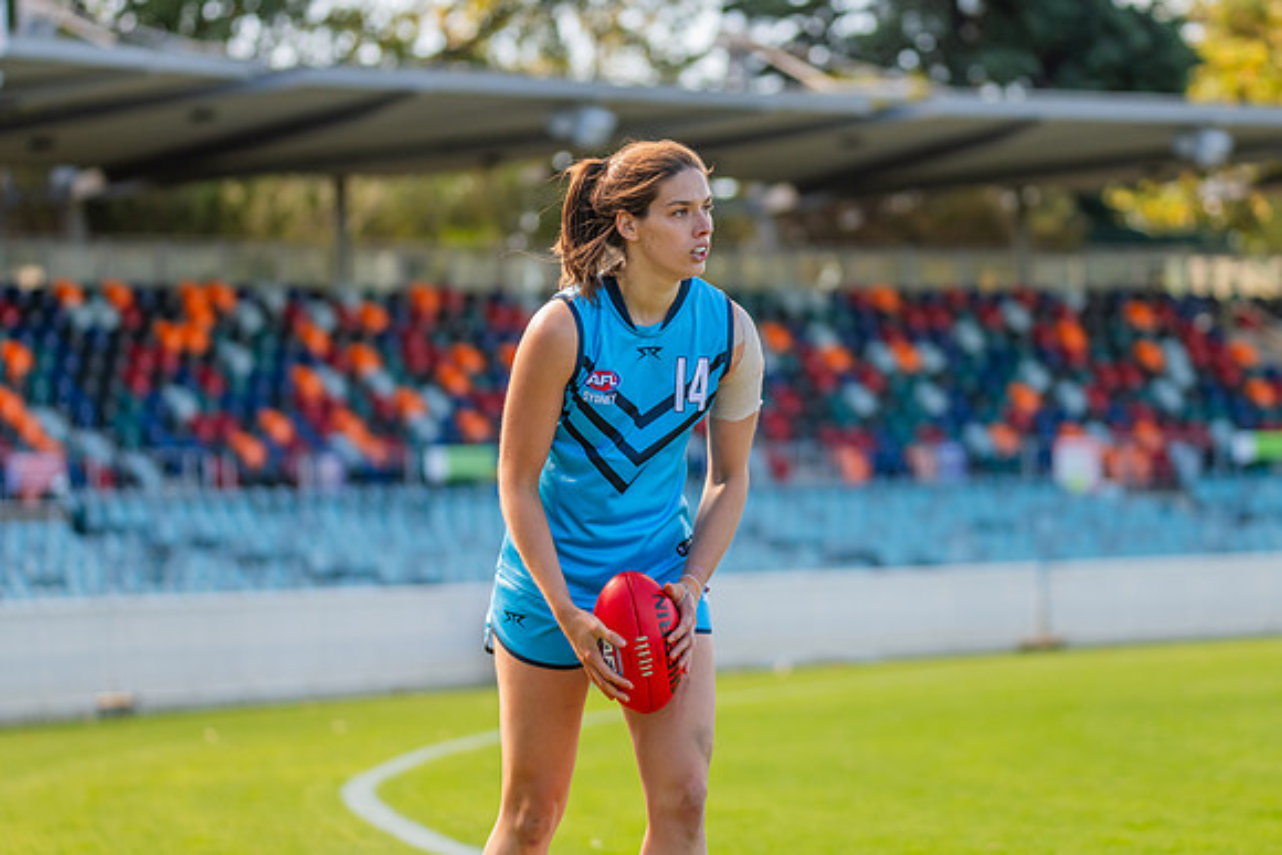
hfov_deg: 11.2
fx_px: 6514
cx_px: 673
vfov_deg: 7.5
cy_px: 399
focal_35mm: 183
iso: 800
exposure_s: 1/1250
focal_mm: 170
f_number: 4
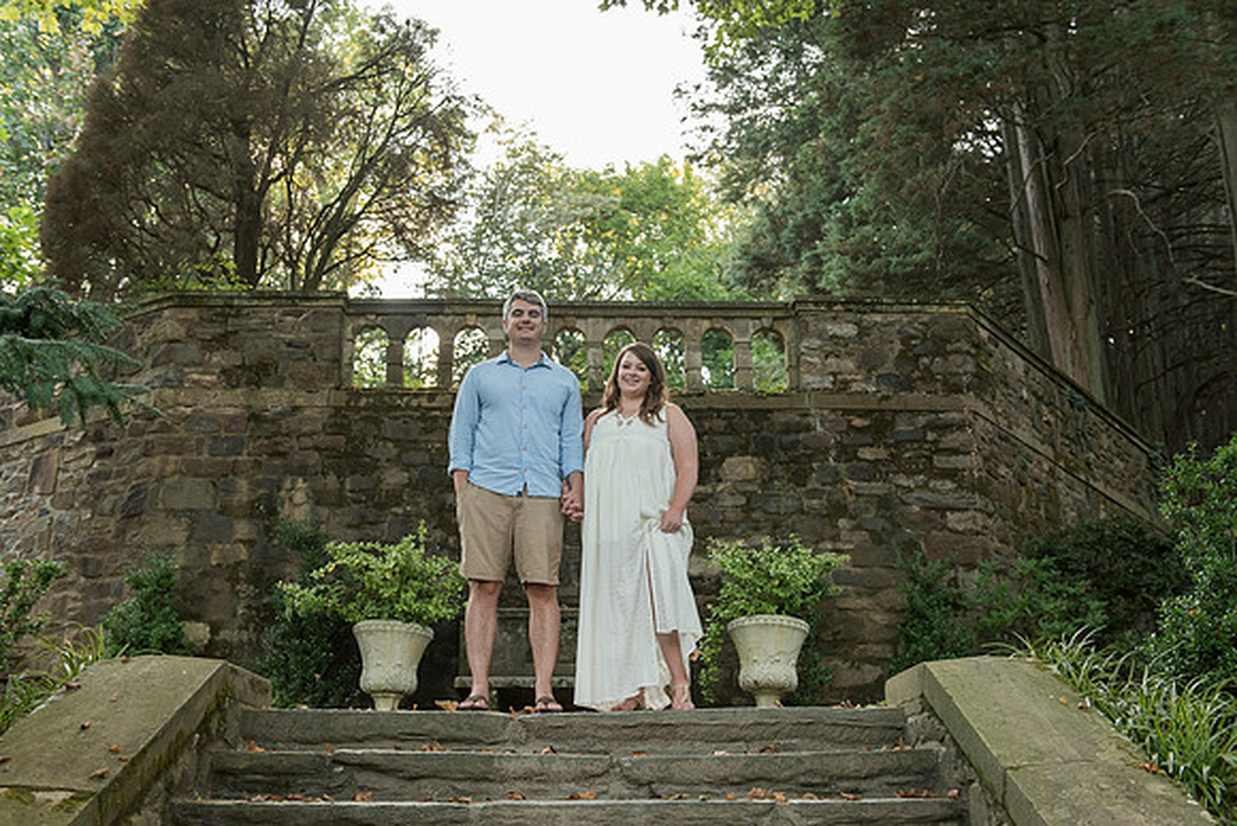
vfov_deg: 34.3
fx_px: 1336
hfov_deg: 49.7
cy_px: 413
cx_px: 626
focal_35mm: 39
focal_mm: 38
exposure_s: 1/200
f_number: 4
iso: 1600
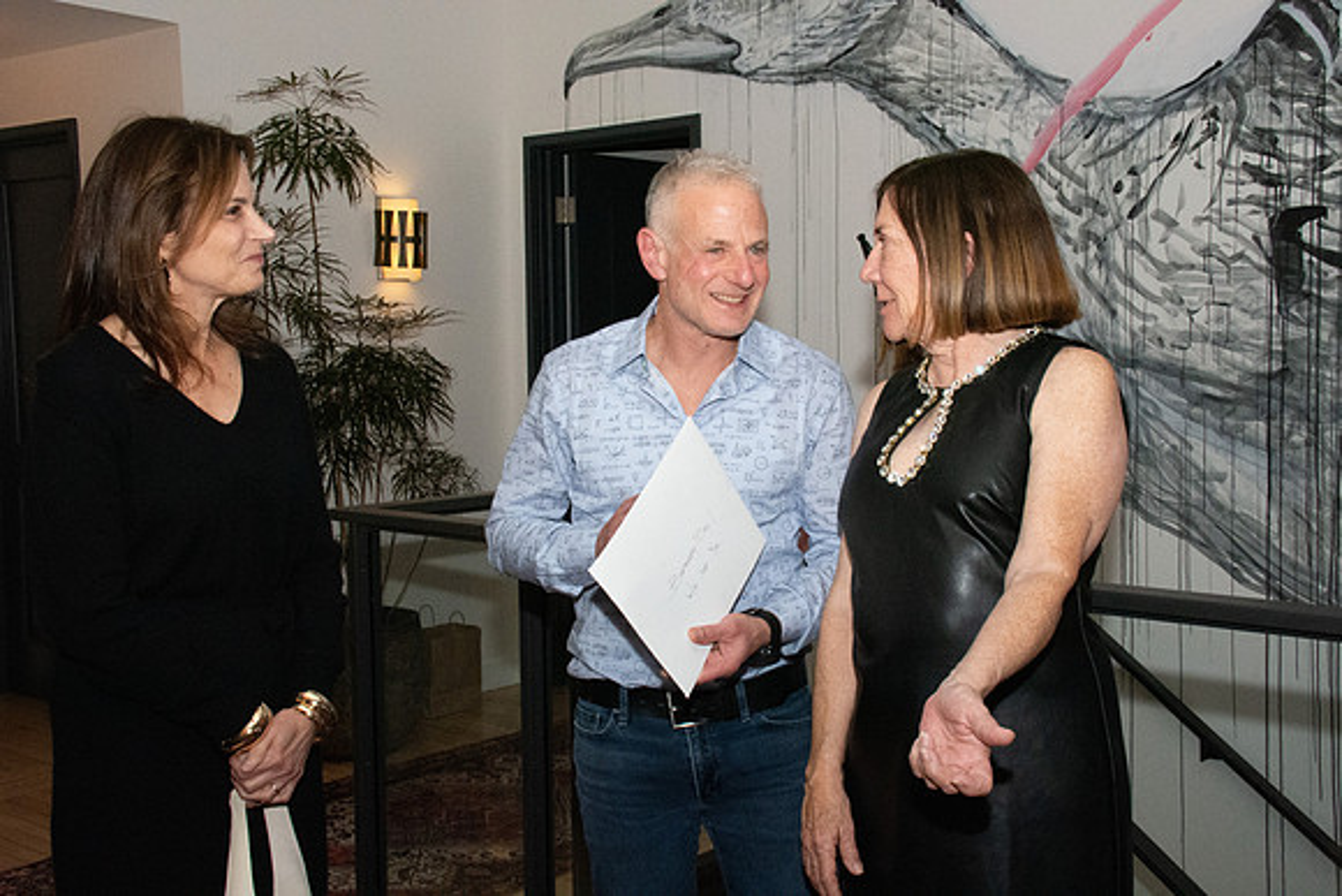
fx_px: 1566
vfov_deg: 31.9
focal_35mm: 42
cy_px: 448
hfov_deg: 46.4
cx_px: 671
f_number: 14
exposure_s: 1/200
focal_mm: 28
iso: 5000
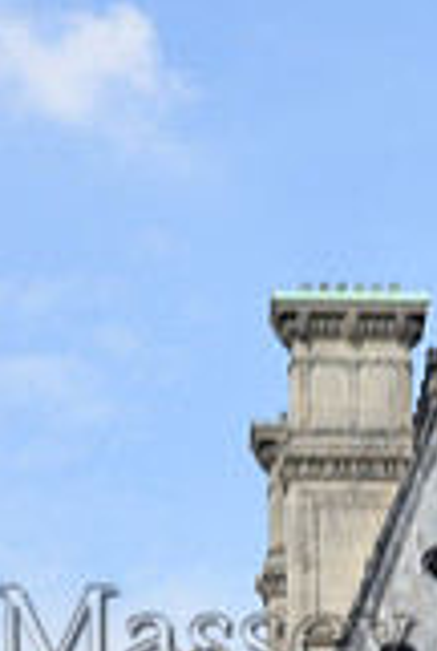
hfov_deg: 5.1
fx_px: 4895
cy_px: 647
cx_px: 455
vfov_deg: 7.6
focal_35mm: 270
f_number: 11
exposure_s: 1/125
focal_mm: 75
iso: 90
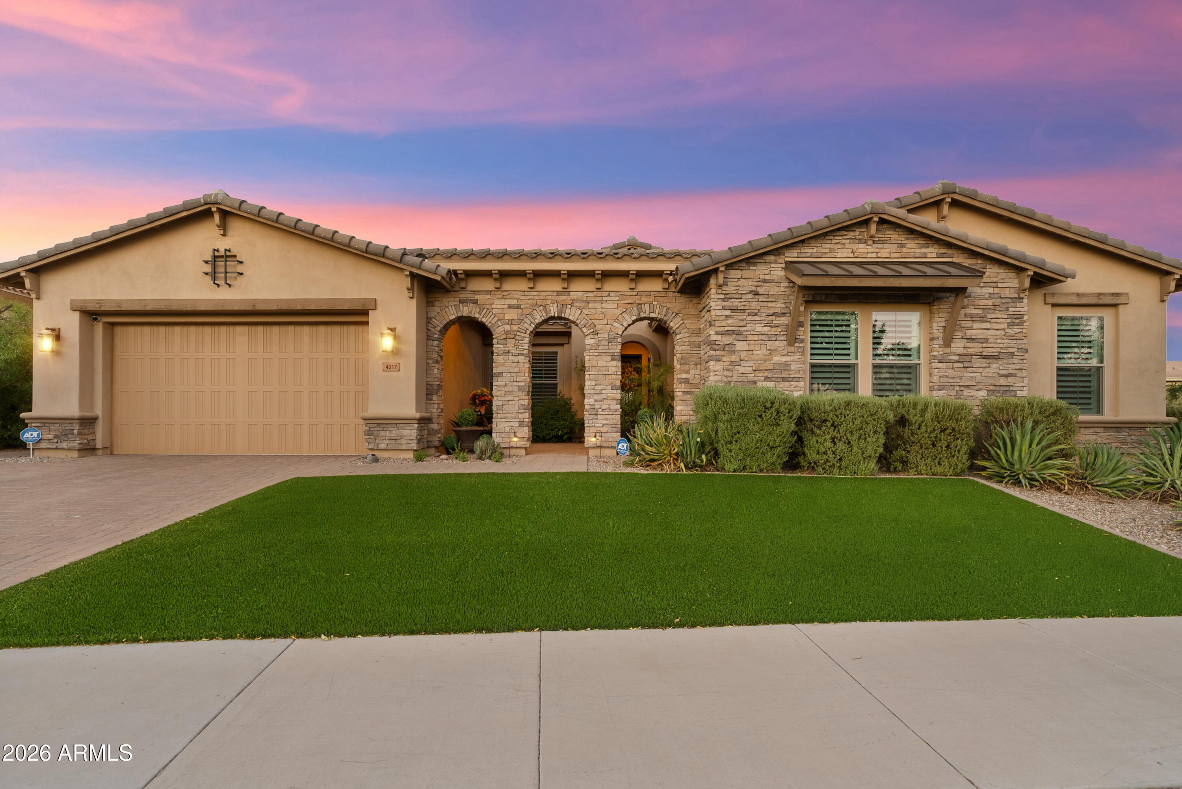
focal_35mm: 16
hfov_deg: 96.7
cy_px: 394
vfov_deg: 73.8
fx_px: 526
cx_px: 591
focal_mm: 16
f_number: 8
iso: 100
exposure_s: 1.6
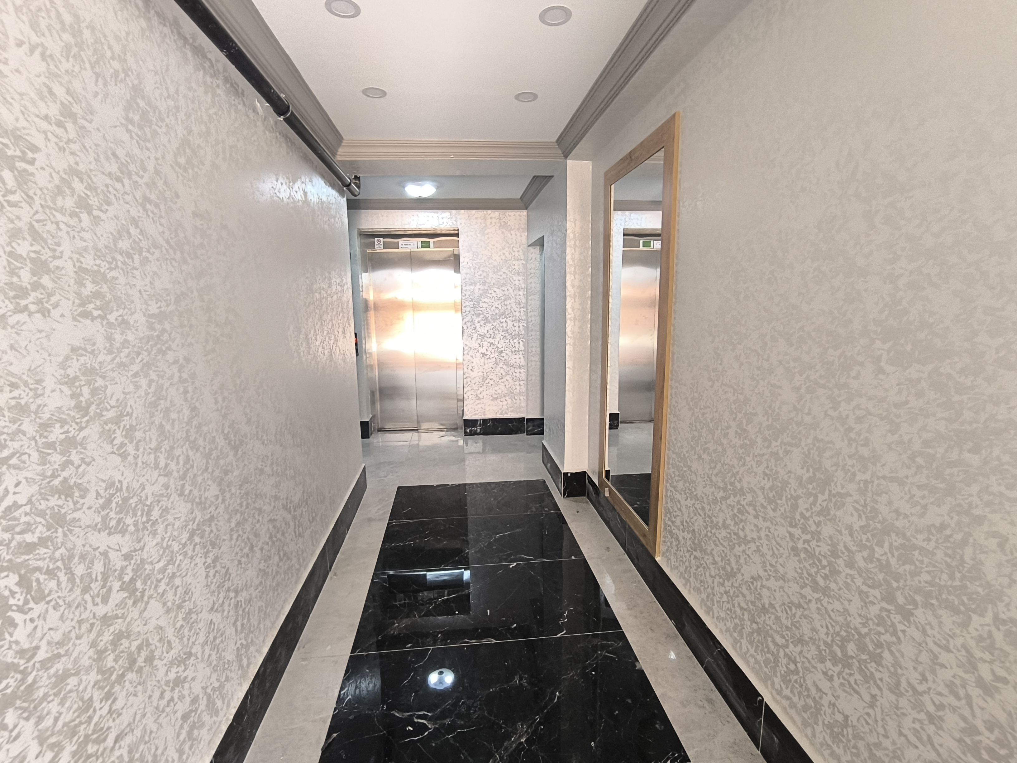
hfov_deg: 94.5
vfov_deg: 78.1
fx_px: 470
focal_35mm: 16
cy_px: 382
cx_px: 508
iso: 250
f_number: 2.2
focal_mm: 1.65
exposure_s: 1/33.3
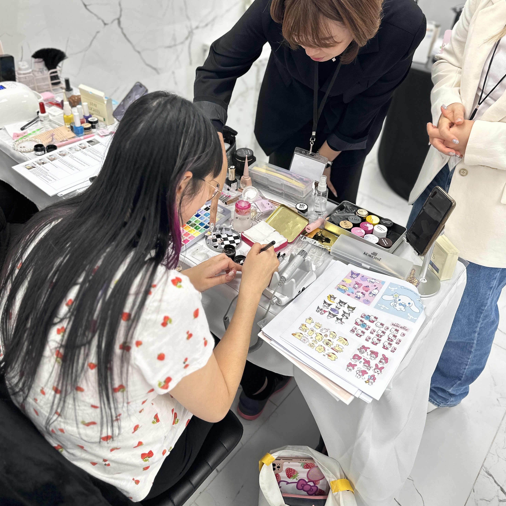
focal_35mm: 29
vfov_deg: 54.7
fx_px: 480
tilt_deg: -31.6
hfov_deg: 55.6
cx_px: 250
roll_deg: -3.9
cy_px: 178
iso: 80
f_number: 1.78
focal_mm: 6.86
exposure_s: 1/120
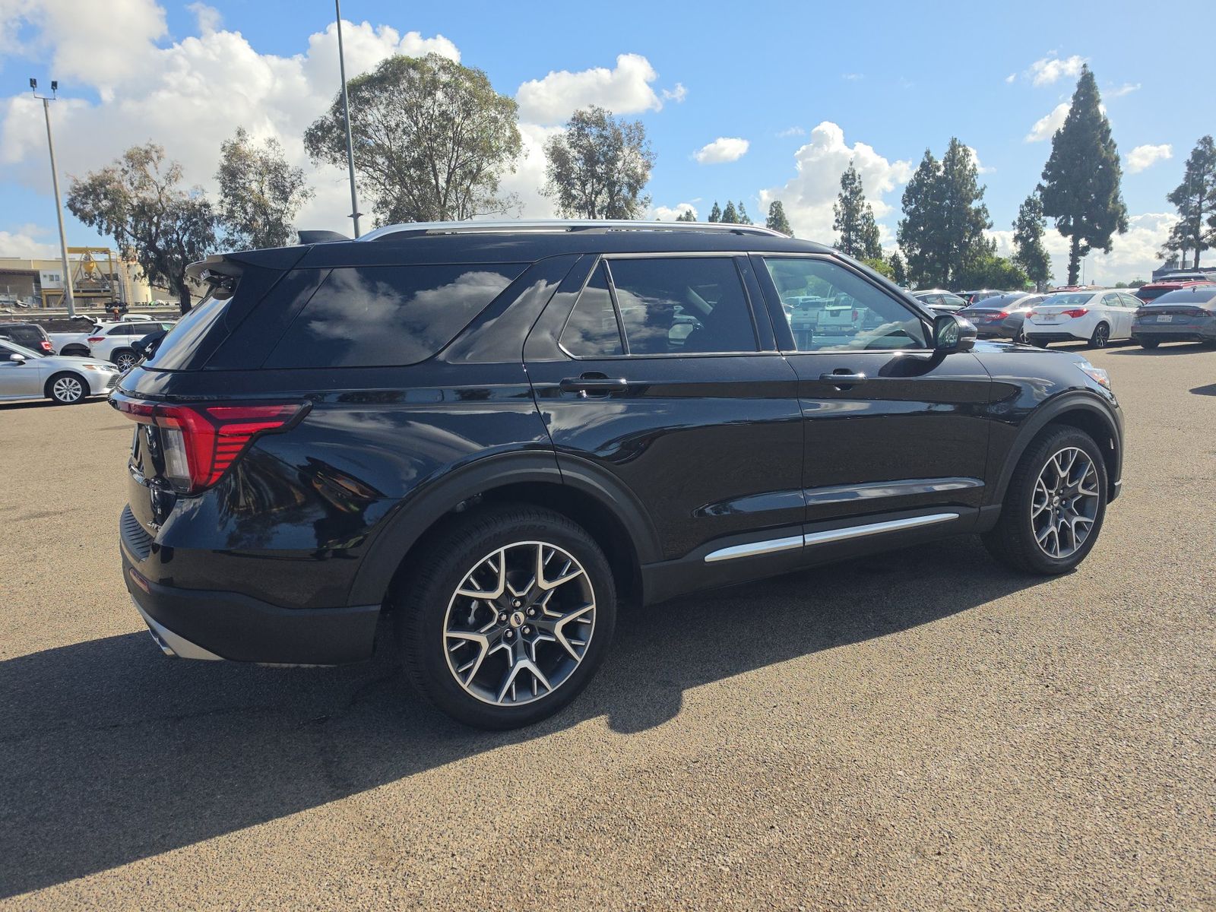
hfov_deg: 73.9
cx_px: 608
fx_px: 808
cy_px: 456
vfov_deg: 58.9
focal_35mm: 23
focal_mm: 6.5
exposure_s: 1/6572
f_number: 1.4
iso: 64
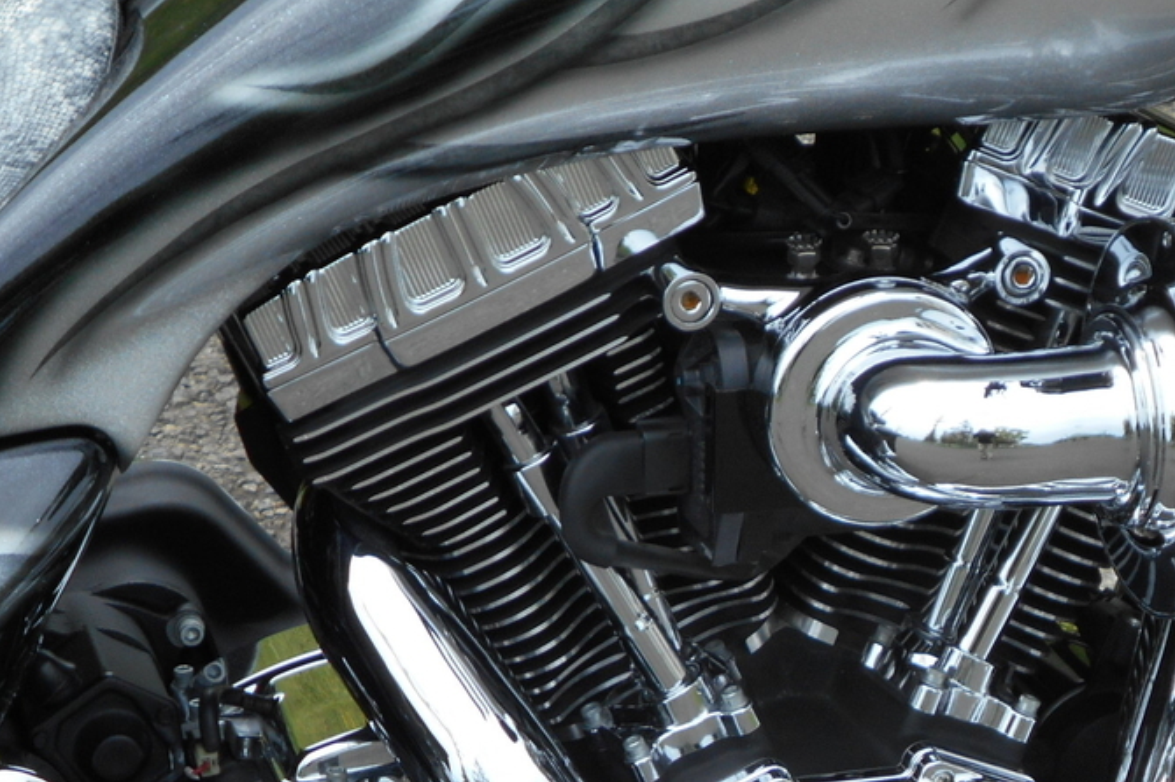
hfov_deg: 16.6
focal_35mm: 123
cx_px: 765
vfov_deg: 11.1
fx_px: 4012
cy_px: 631
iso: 80
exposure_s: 1/320
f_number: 5.3
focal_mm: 11.6
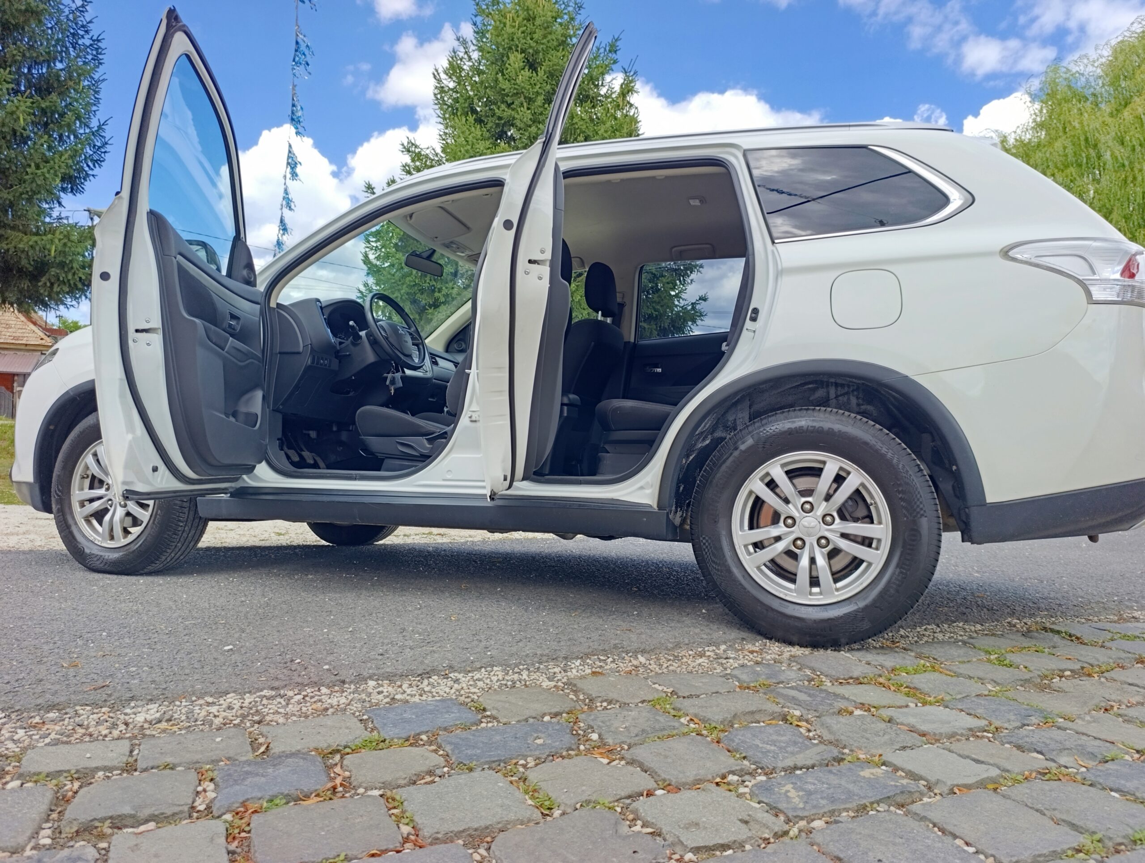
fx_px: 762
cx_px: 572
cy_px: 432
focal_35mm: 23
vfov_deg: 59.0
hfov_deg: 73.8
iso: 50
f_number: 1.6
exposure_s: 1/168
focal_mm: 6.14
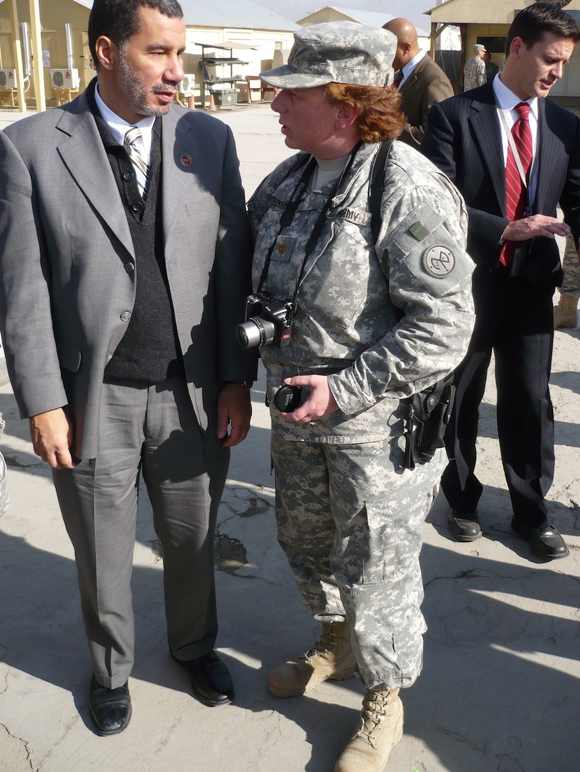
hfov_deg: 37.7
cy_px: 366
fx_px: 849
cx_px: 289
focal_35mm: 38
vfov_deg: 48.9
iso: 100
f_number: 2.8
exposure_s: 1/800
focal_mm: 5.8
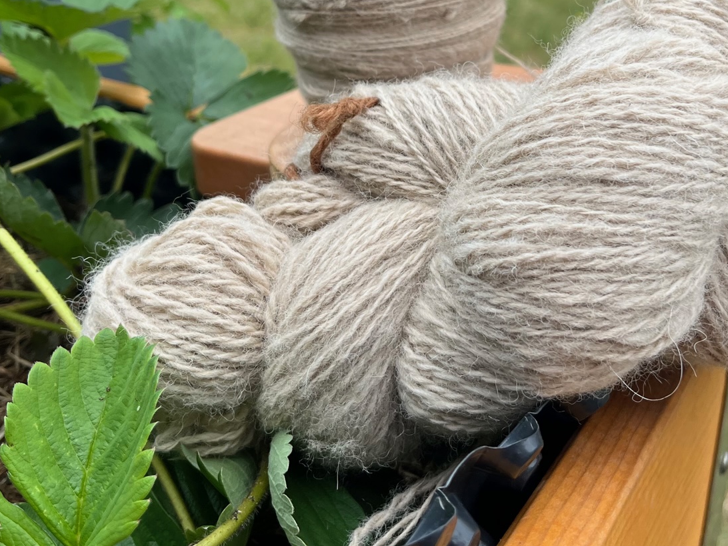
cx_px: 457
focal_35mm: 48
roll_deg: -4.6
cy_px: 95
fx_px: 1009
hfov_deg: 39.4
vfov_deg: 29.5
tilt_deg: -15.4
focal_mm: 5.1
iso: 50
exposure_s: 1/1066
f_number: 1.6
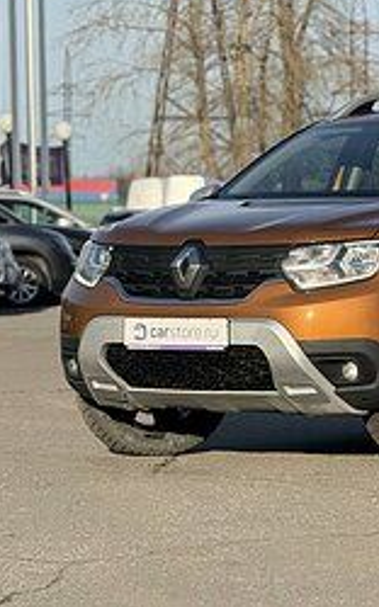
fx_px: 2995
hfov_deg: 7.2
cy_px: 288
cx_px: 425
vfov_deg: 11.6
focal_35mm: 181
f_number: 2.8
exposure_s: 1/1613
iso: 64
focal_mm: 15.66
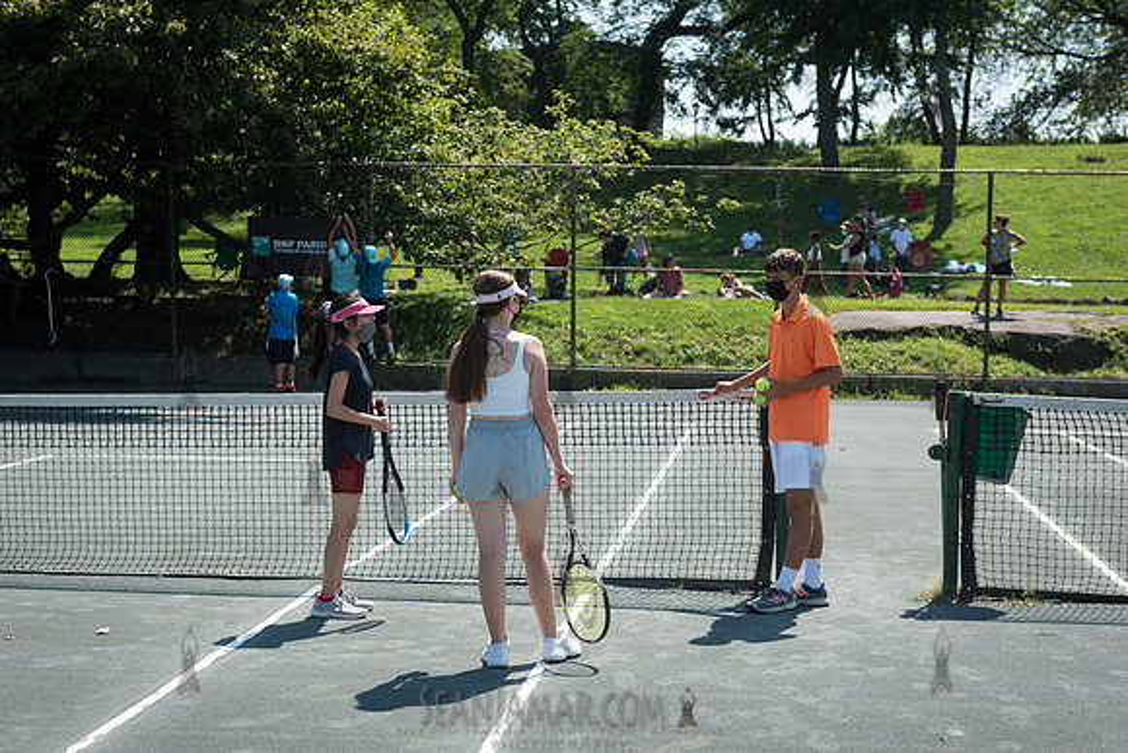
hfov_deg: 33.9
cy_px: 376
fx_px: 1851
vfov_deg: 23.0
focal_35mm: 59
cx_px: 564
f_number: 4.5
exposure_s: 1/640
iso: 125
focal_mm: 58
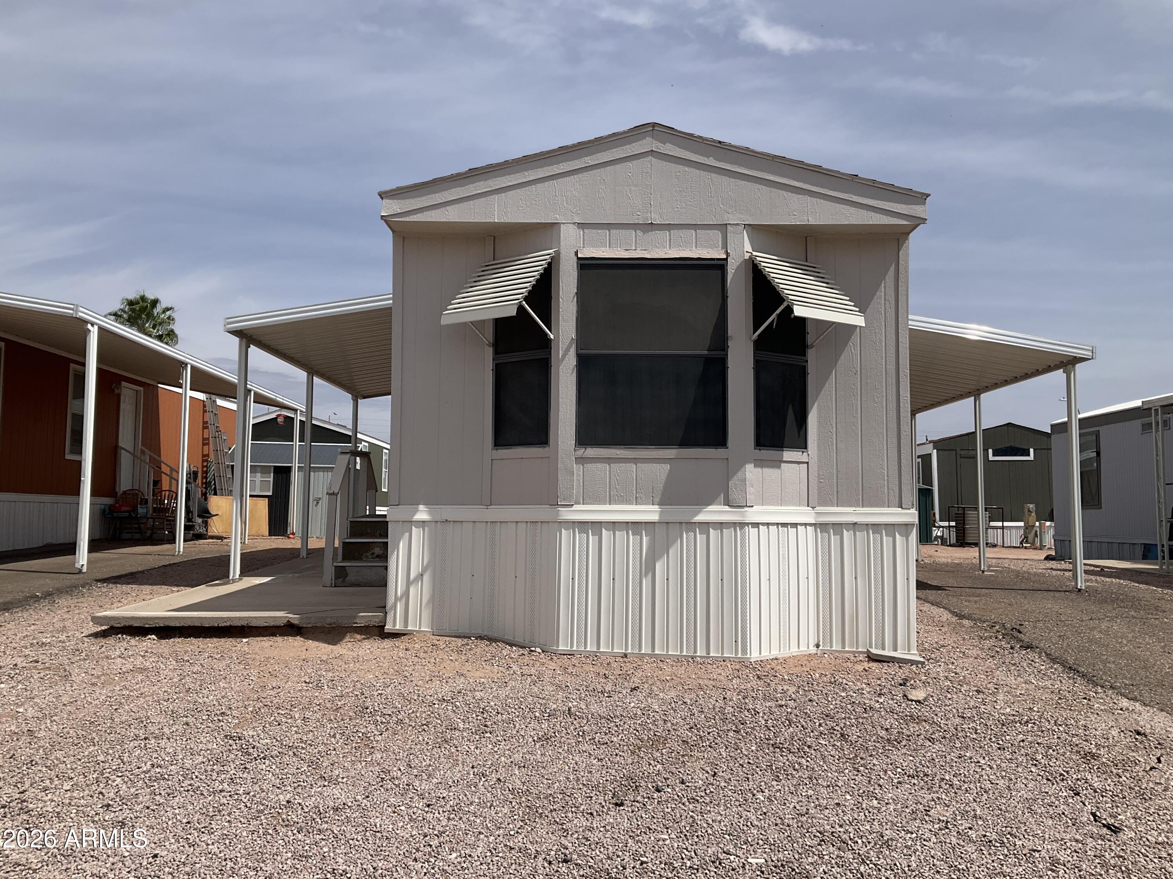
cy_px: 440
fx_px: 983
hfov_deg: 61.7
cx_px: 586
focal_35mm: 29
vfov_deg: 48.2
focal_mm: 3
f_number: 1.8
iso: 25
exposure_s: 1/4065
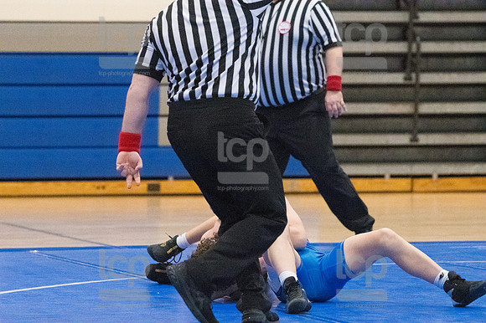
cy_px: 162
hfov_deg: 8.1
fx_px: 3440
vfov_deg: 5.4
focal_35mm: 255
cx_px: 243
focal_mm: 170
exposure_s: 1/1600
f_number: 4.5
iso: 10000
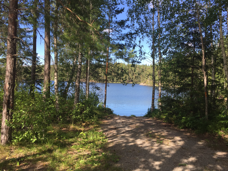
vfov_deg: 48.2
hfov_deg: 61.7
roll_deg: -1.3
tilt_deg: -0.5
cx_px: 114
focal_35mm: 29
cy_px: 86
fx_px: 191
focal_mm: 4.15
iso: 32
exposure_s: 1/694
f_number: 2.2
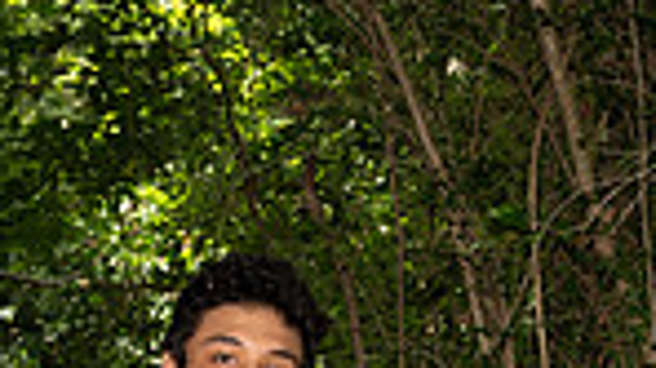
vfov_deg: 7.1
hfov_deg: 13.5
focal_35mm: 159
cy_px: 909
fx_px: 2764
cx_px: 195
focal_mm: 50
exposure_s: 1/250
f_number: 8
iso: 800
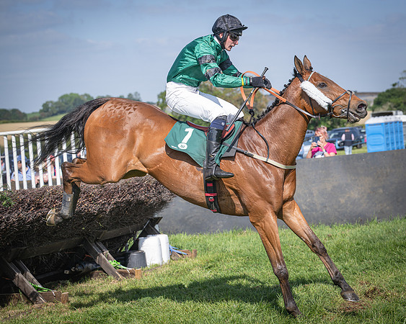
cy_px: 155
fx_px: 1044
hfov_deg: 22.0
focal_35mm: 87
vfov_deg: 17.7
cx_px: 232
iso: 200
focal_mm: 70
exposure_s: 1/1600
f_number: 4
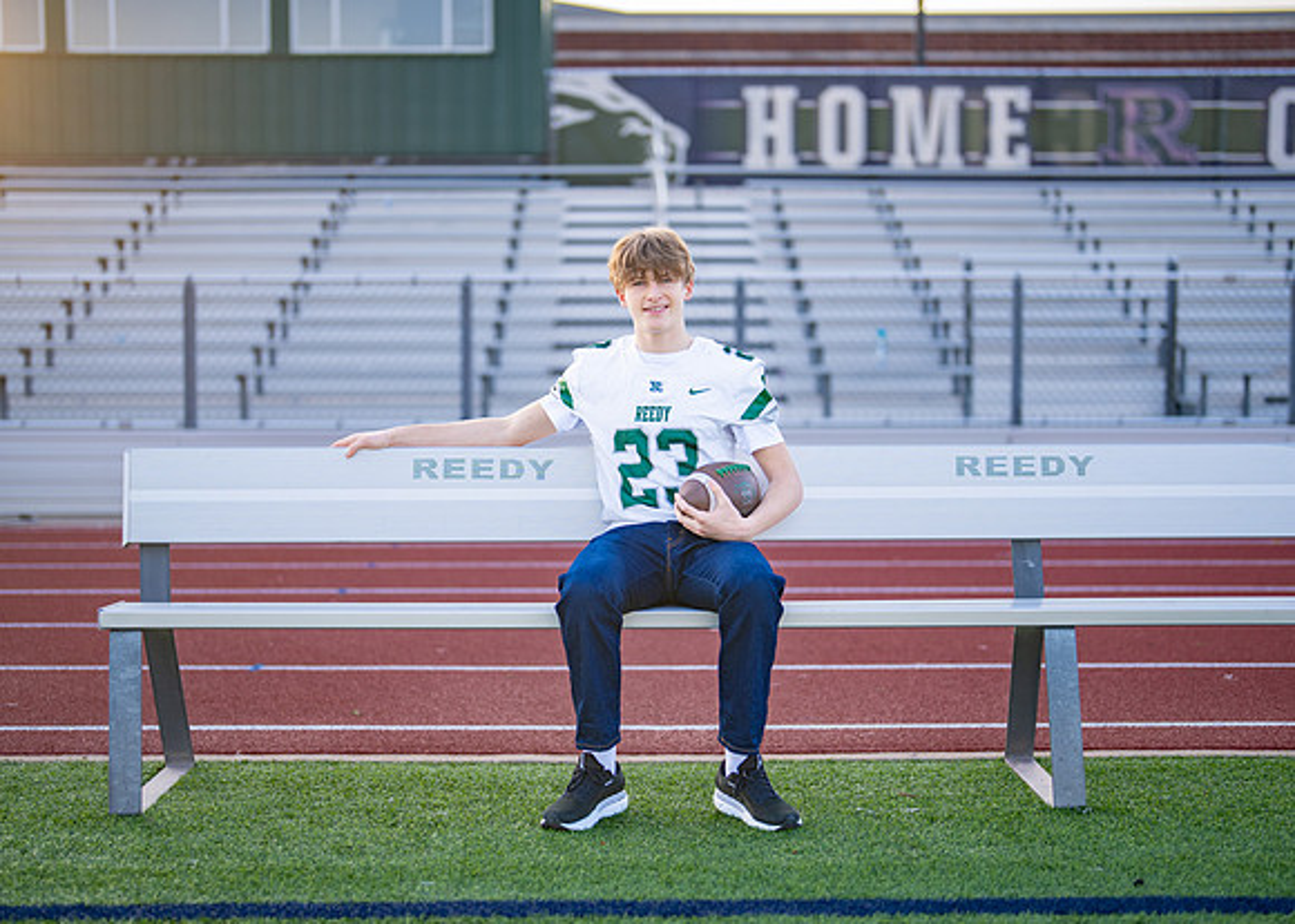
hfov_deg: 34.1
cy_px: 474
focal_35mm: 57
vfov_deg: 24.7
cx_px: 641
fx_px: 2113
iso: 100
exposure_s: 1/1600
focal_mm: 50
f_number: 1.2
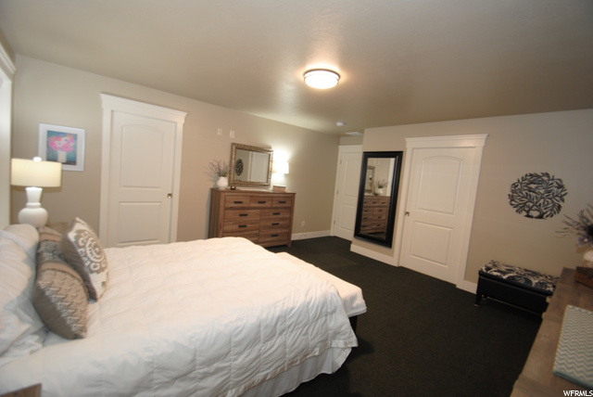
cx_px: 296
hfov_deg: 100.3
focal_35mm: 15
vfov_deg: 77.4
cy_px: 198
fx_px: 247
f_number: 4
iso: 200
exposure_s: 1/13
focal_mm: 10
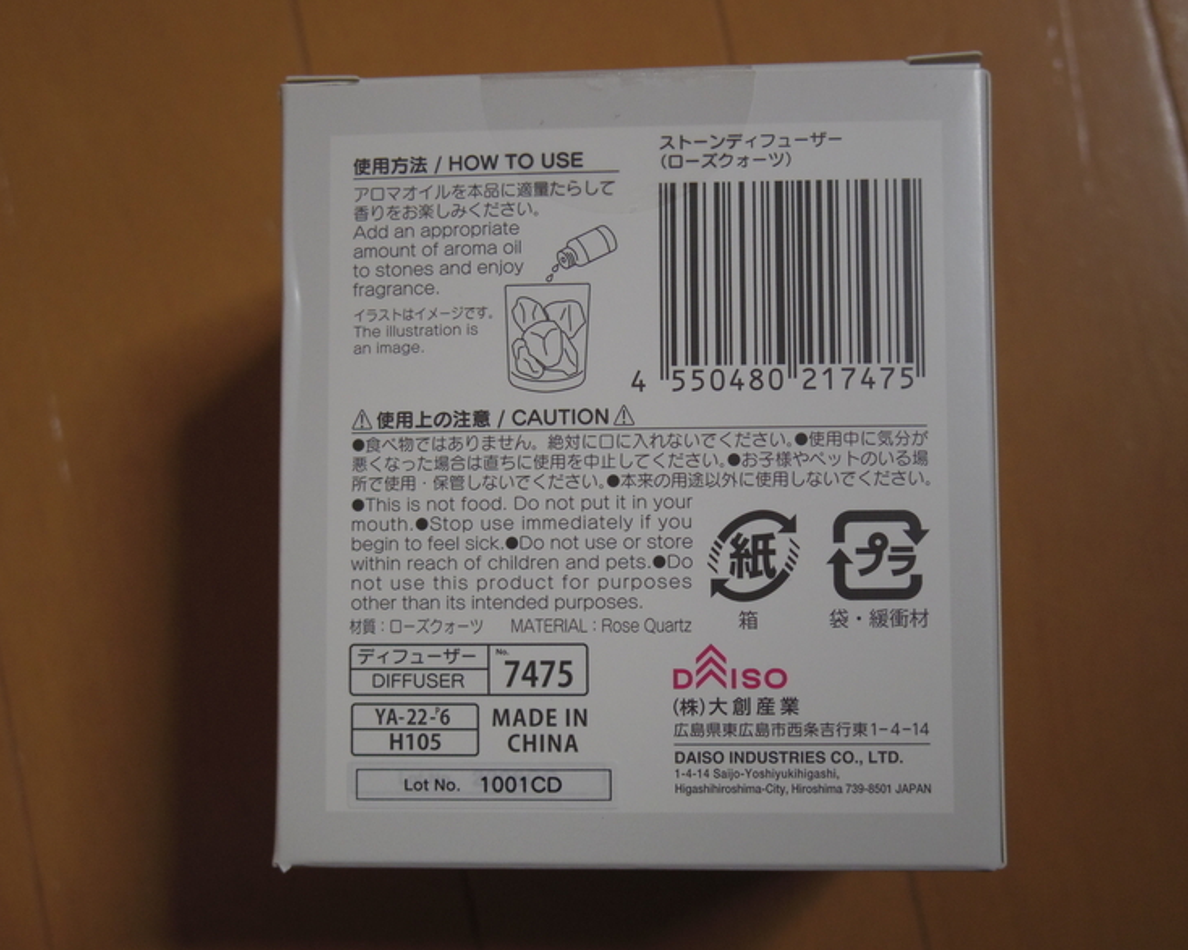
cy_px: 482
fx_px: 1758
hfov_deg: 37.3
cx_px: 623
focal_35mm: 50
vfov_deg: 30.2
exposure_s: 1/60
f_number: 1.9
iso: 320
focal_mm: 8.5
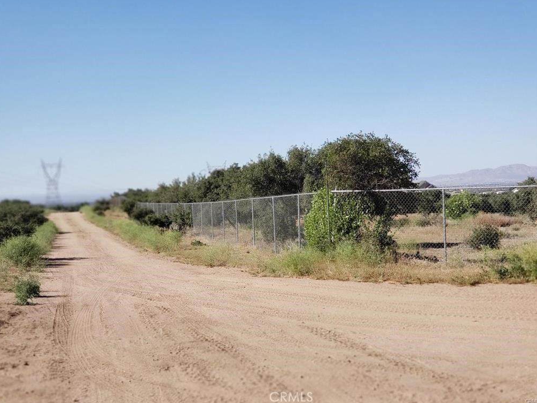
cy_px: 199
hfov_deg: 36.2
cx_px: 270
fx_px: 822
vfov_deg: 27.5
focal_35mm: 53
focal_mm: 6
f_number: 2.4
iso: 32
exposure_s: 1/579
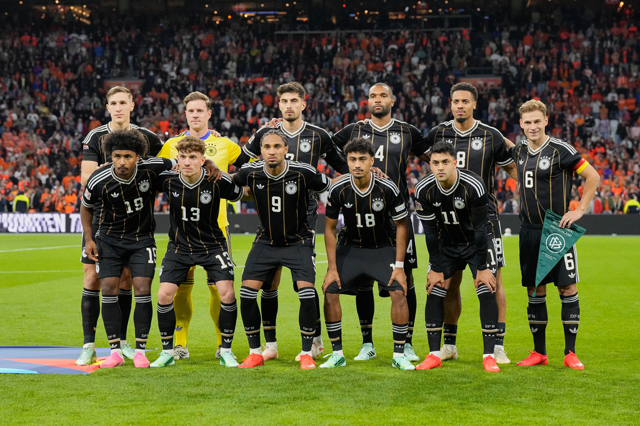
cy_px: 213
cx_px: 320
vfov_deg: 14.7
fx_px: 1653
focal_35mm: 93
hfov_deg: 21.9
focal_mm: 93
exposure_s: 1/800
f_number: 5
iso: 6400
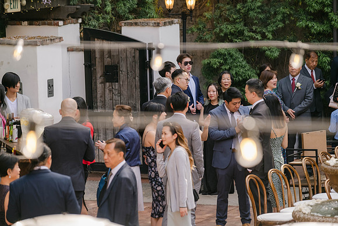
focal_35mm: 173
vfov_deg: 7.9
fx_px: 1625
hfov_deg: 11.9
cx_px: 169
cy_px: 113
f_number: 2.8
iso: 320
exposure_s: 1/320
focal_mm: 115
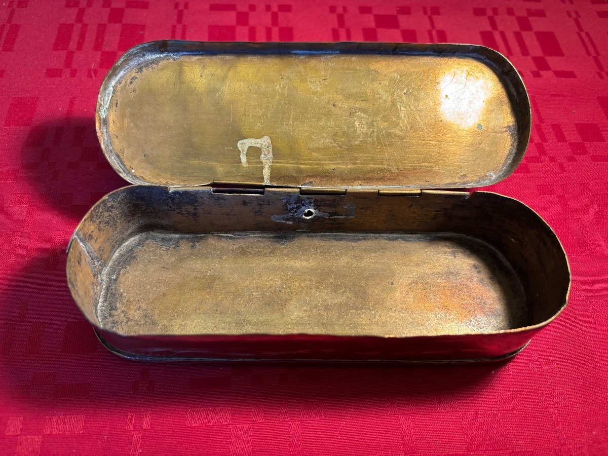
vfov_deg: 53.1
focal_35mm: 26
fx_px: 457
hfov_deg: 67.3
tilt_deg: -61.3
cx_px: 304
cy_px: 228
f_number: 1.6
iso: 125
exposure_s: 1/100
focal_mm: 5.96
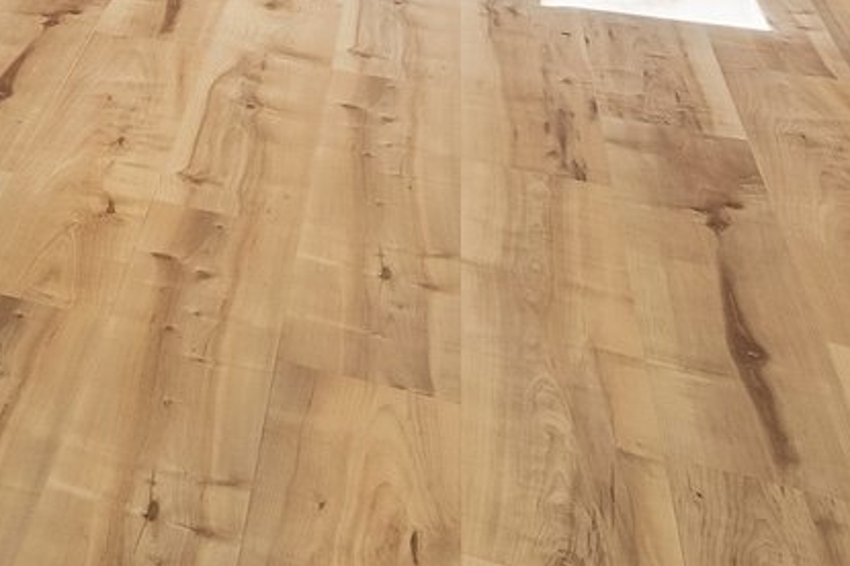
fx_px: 1864
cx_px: -850
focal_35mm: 79
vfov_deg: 14.1
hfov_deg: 17.9
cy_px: -608
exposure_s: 1/30
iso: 250
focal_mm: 16
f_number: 8
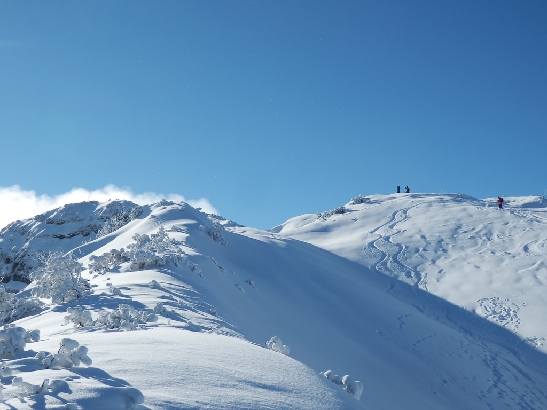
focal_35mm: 45
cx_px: 274
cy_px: 205
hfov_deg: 42.1
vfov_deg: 32.2
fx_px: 711
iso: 80
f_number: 10.8
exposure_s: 1/200
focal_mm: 8
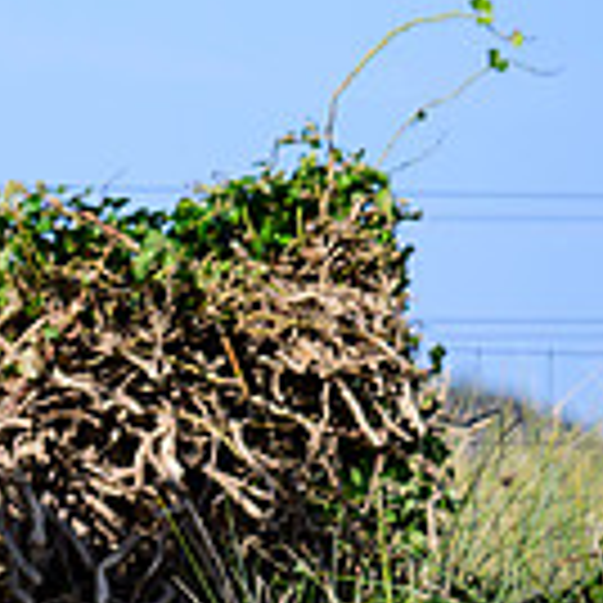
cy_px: 115
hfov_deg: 2.4
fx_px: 14111
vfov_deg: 2.4
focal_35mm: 716
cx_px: -648
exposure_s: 1/2500
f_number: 5.6
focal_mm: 195
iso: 400
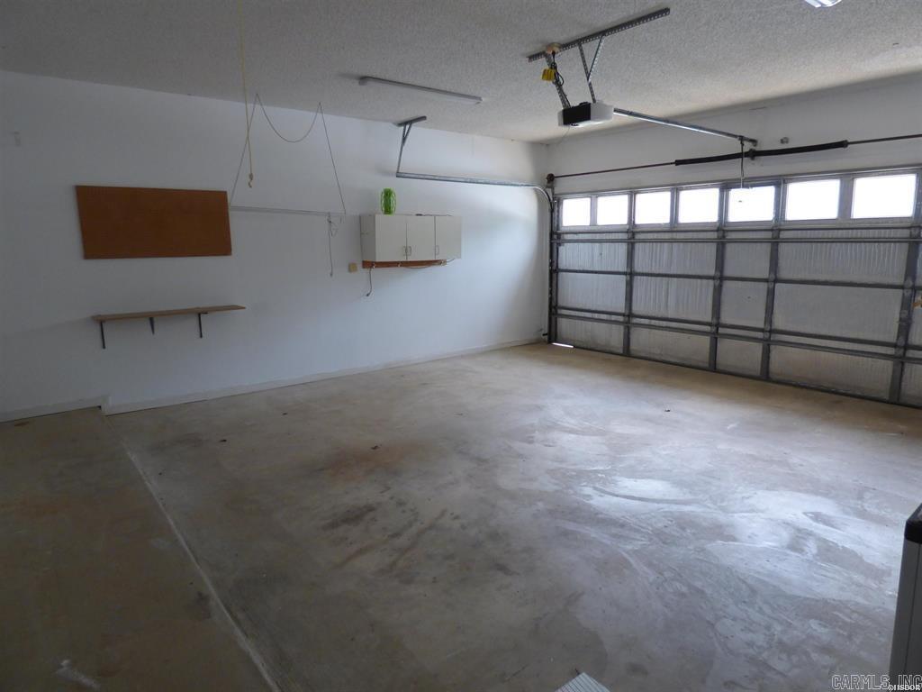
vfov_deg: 66.0
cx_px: 461
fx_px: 533
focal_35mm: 20
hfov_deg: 81.7
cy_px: 346
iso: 250
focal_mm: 3.58
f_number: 2.8
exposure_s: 1/60
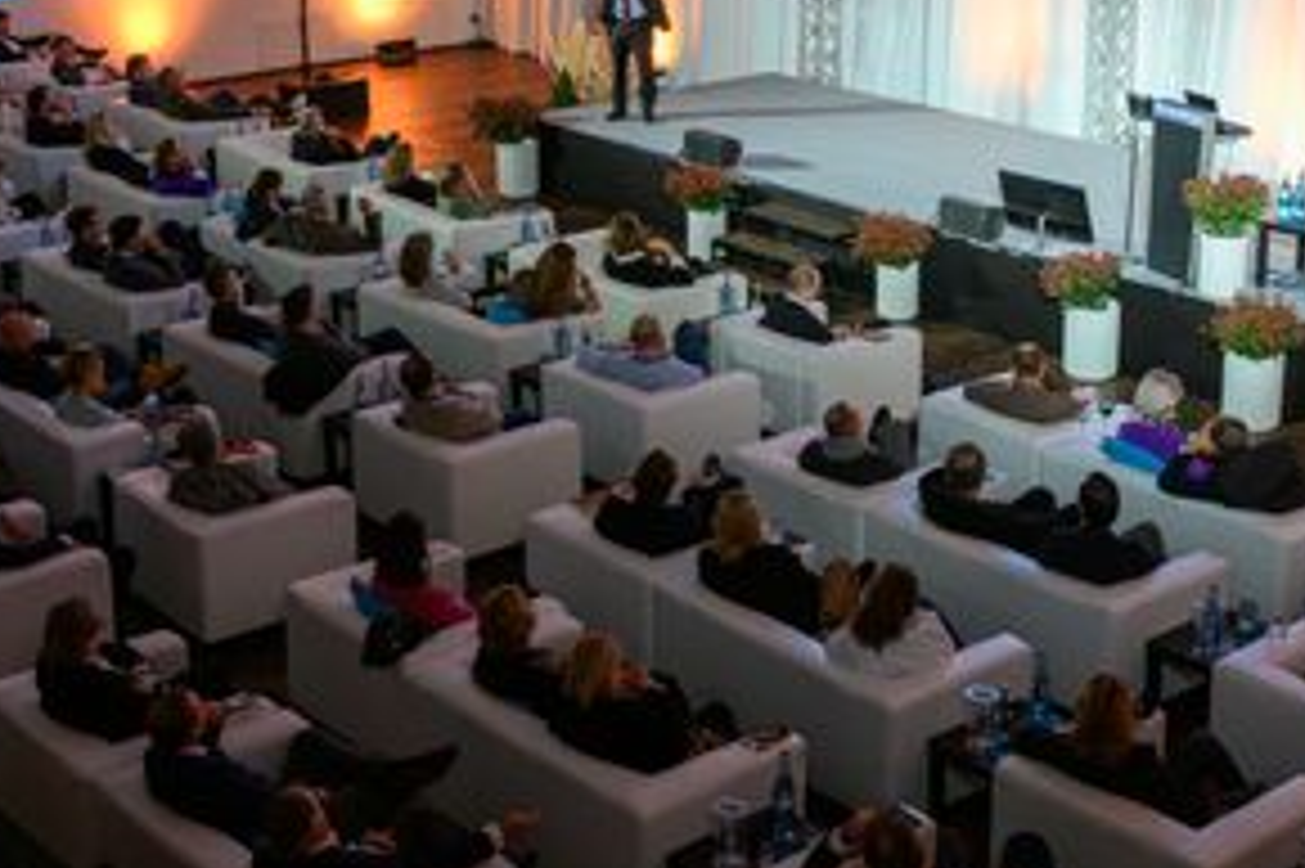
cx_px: 720
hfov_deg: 32.9
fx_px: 2206
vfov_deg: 21.9
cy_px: 155
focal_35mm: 61
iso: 2000
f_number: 7.1
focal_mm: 34.5
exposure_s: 1/80
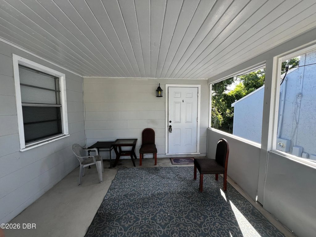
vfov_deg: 89.9
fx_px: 119
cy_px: 118
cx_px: 158
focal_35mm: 13
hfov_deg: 106.2
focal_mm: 1.57
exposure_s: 1/122
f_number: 1.8
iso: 32
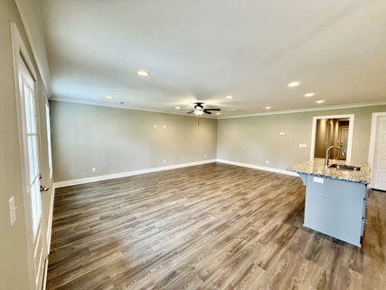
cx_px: 193
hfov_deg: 102.1
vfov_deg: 85.6
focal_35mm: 14
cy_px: 145
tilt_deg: -4.0
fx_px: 156
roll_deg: -1.0
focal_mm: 2.22
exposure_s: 1/120
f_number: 2.2
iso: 320
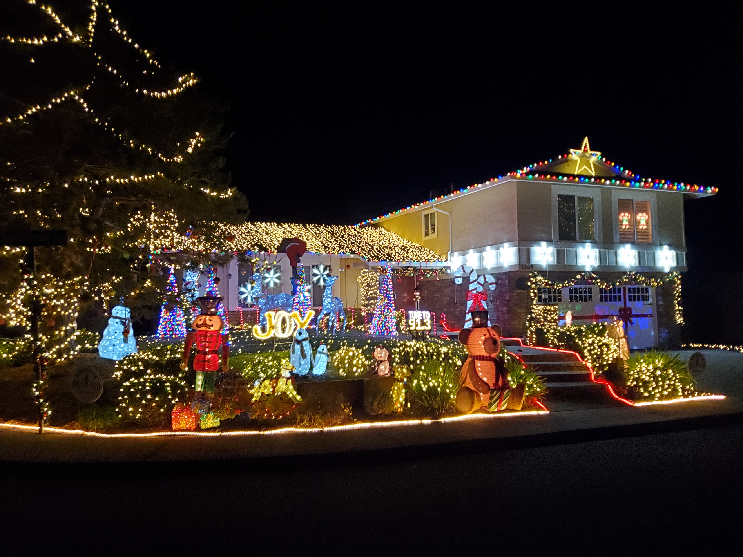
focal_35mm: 31
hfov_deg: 58.2
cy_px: 255
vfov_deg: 45.4
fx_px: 665
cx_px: 416
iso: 500
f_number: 1.5
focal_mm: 4.3
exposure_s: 1/39
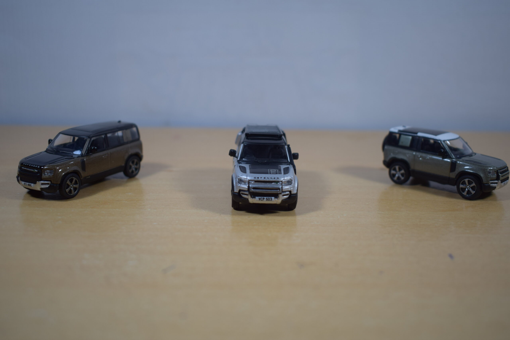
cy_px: 170
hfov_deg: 49.6
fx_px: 552
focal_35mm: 39
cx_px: 255
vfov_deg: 34.2
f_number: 4
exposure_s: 1/125
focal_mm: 26
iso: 200
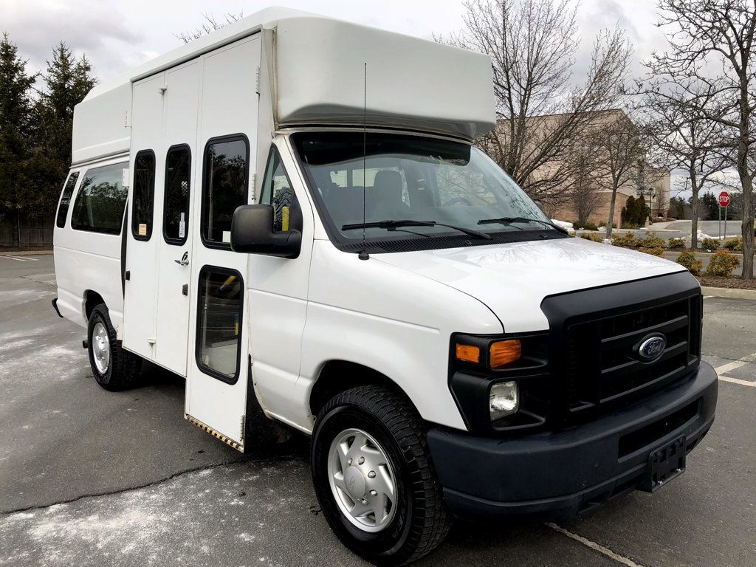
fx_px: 612
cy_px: 284
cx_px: 378
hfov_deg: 63.4
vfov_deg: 49.7
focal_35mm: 28
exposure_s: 1/1412
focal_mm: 3.99
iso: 20
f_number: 1.8
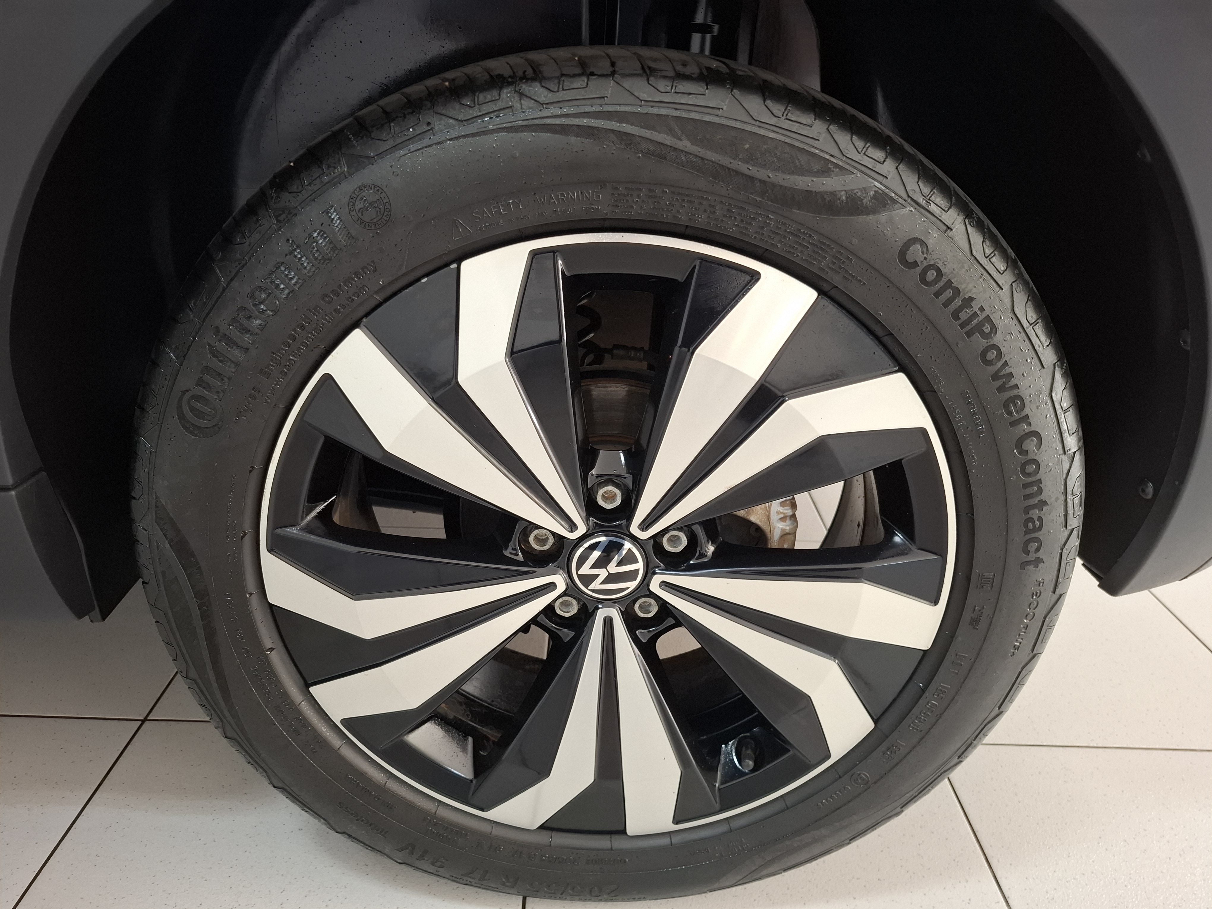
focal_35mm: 23
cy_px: 454
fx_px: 805
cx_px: 606
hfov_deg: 73.9
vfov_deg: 58.9
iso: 250
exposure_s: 1/30
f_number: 1.8
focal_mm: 5.54
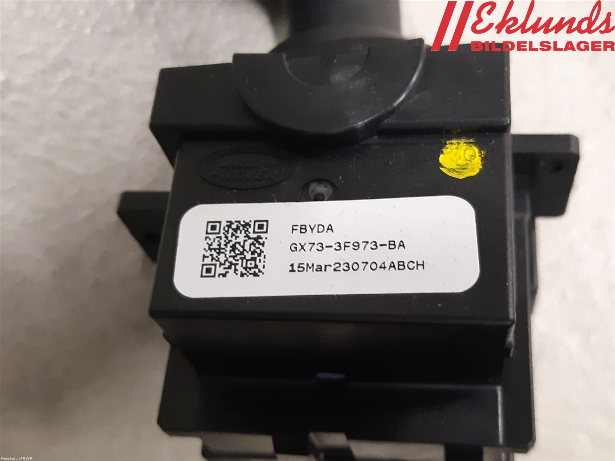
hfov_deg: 67.3
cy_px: 230
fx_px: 462
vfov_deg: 53.1
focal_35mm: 26
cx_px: 308
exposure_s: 1/50
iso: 320
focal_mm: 3.93
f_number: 1.7
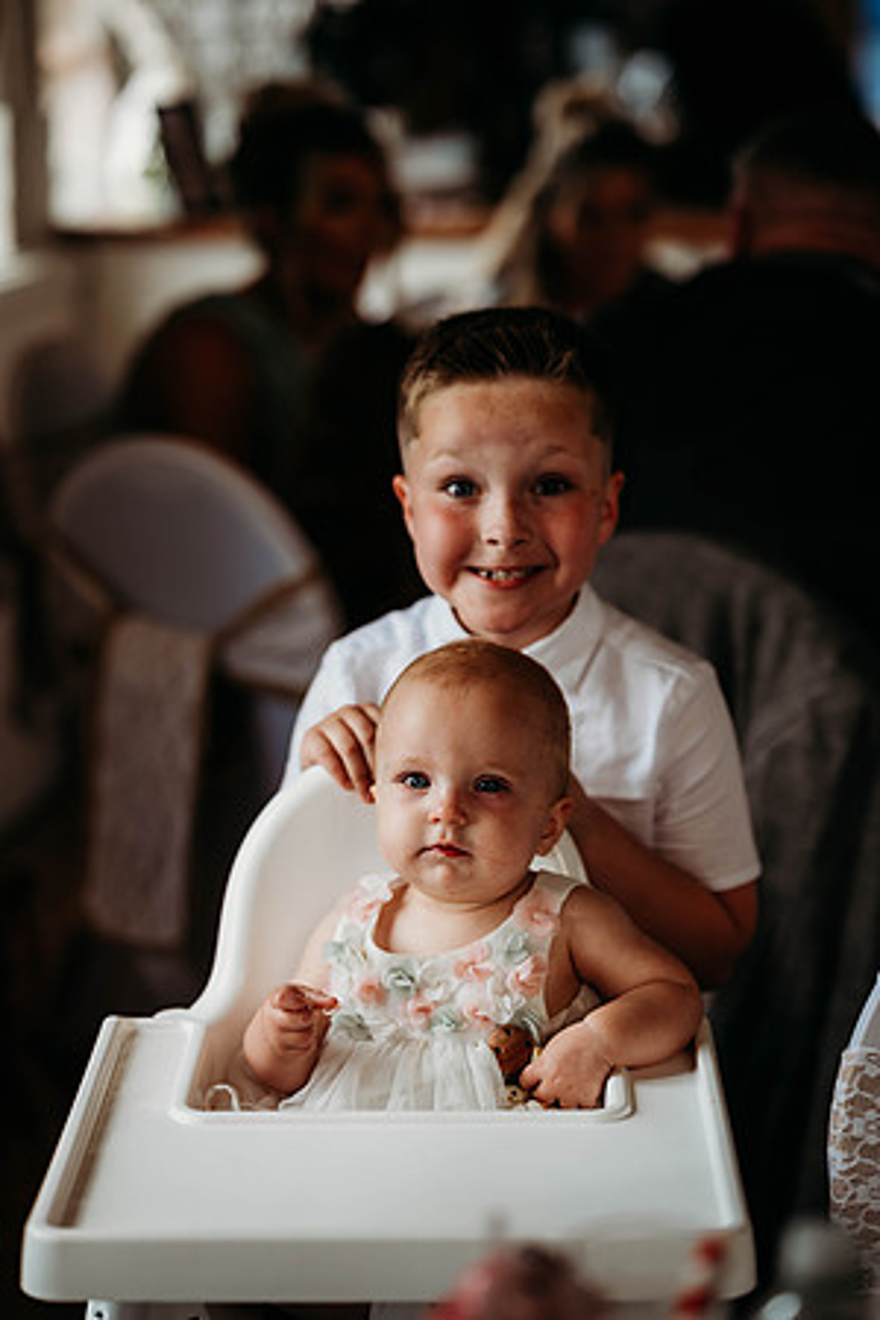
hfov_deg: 16.1
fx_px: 3116
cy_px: 660
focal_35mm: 85
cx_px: 440
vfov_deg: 23.9
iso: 400
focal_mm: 85
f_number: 2.2
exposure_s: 1/250
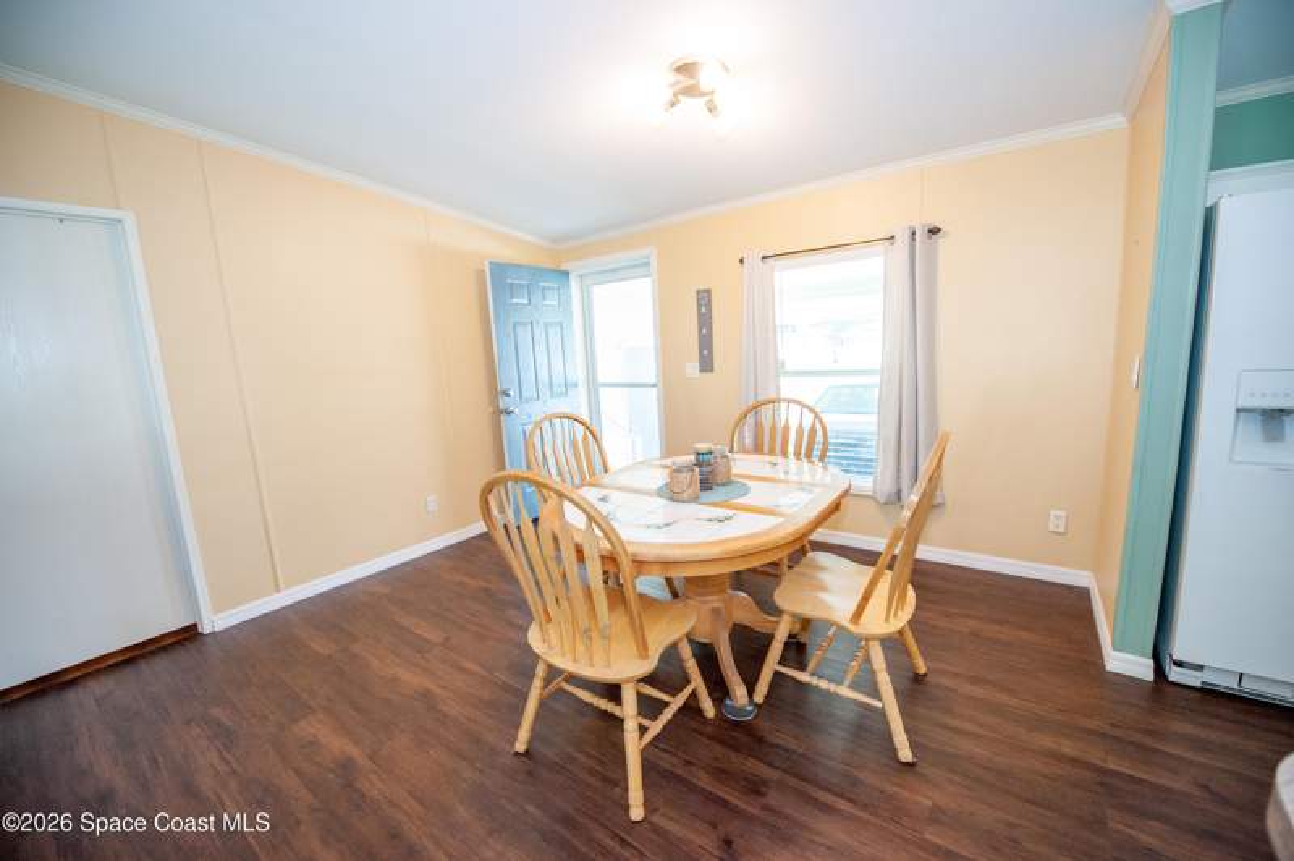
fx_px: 503
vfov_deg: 81.1
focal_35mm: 14
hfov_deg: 104.3
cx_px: 647
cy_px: 430
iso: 1250
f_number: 3.2
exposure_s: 1/250
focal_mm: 14
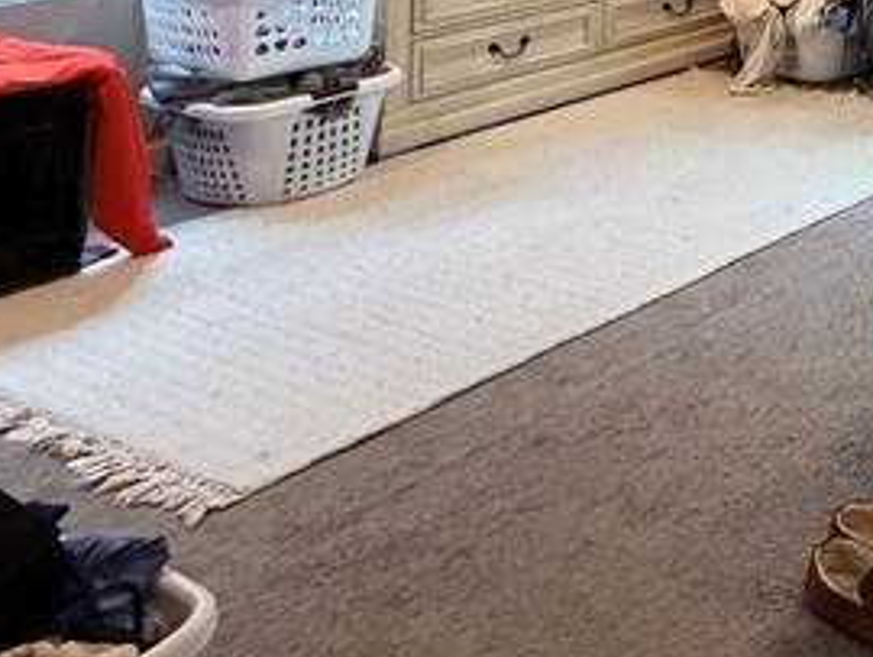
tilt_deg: +2.0
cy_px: -317
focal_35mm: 53
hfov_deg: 27.0
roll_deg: -0.6
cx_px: 1267
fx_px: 1338
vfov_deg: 22.7
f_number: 2.2
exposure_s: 1/60
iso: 400
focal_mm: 2.22
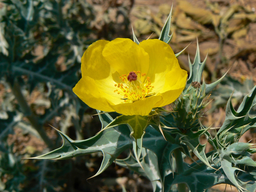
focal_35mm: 59
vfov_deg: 24.8
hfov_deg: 32.7
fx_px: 436
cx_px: 128
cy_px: 96
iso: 80
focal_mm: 9.9
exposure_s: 1/400
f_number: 5.6
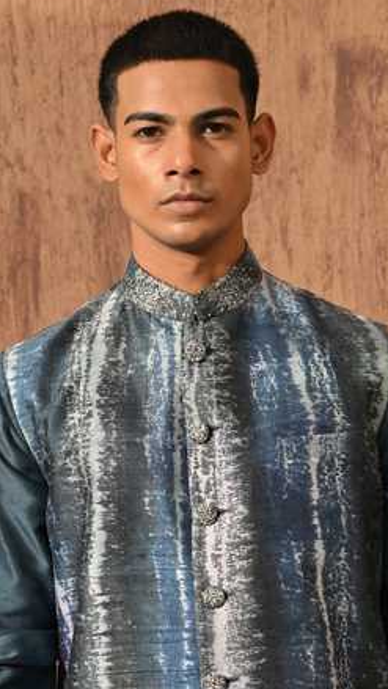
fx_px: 1628
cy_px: 387
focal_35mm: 89
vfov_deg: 23.9
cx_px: 198
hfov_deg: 13.6
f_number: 8
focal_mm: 71
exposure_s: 1/100
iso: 250
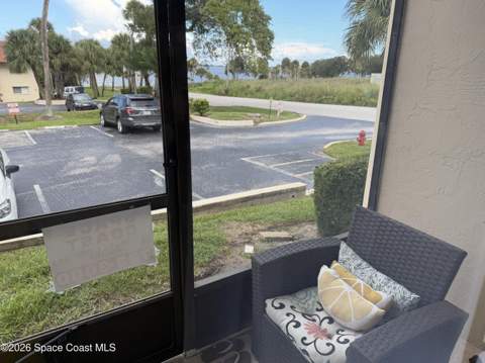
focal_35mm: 24
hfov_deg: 71.7
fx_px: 336
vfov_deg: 56.7
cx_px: 242
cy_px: 182
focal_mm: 6.76
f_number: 1.78
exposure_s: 1/497
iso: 80
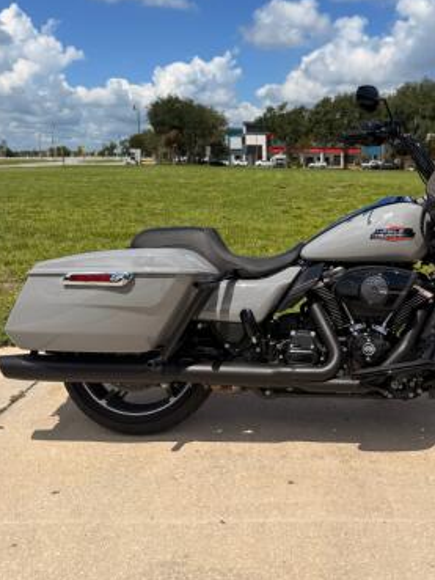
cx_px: 313
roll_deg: -0.5
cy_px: 278
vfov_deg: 47.8
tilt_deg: -10.8
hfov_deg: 36.2
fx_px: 653
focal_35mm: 39
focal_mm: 6.76
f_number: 1.78
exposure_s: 1/3759
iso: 80
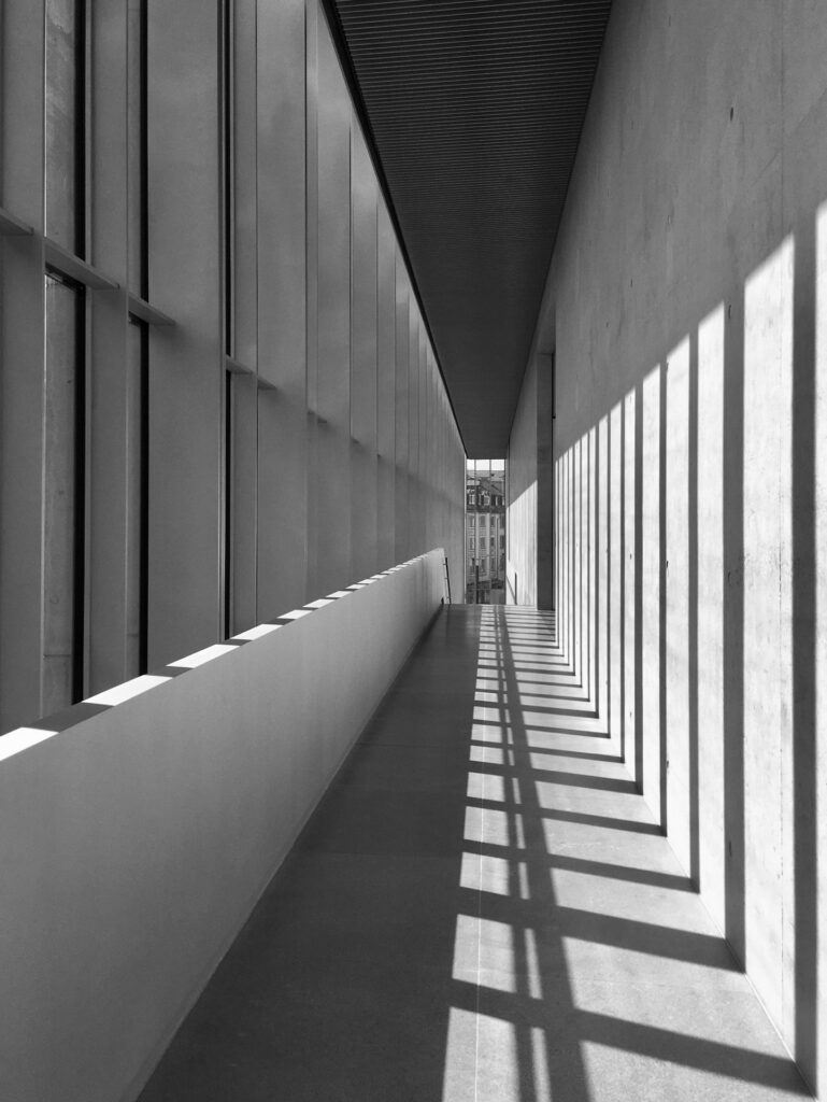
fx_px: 923
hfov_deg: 48.3
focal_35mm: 29
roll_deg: +0.8
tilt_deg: +0.1
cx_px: 414
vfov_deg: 61.6
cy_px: 551
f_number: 2.2
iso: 25
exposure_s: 1/1399
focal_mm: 4.15
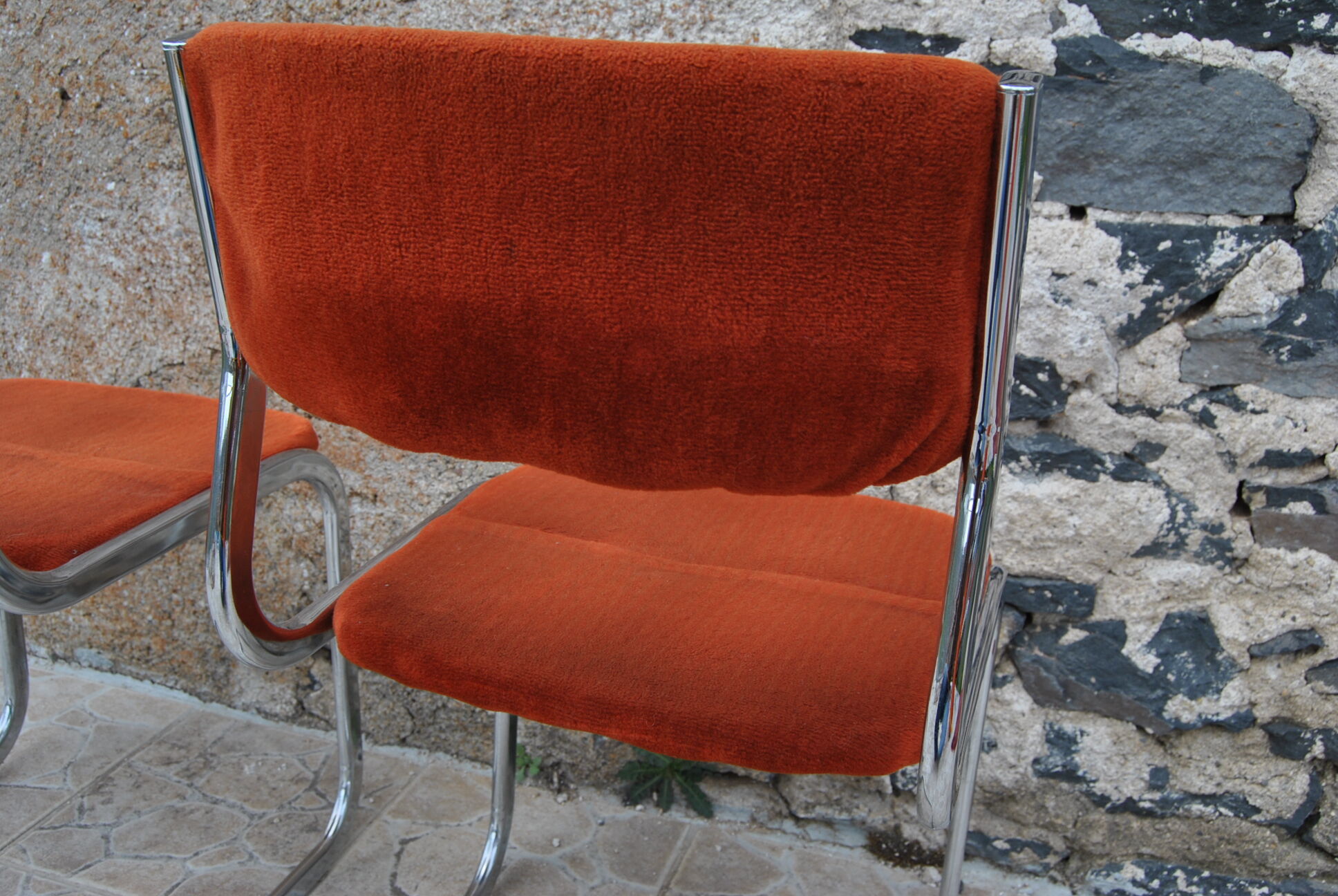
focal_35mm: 33
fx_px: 1228
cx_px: 669
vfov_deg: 40.1
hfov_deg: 57.2
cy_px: 448
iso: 100
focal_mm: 22
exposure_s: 1/160
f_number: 6.3
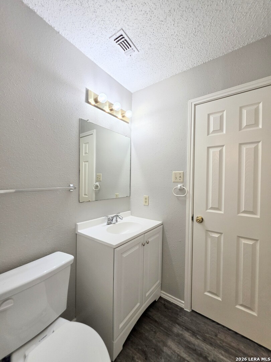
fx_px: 136
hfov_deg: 89.9
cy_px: 181
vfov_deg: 106.2
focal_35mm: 13
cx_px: 136
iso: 64
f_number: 1.9
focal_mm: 2.2
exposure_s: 1/120
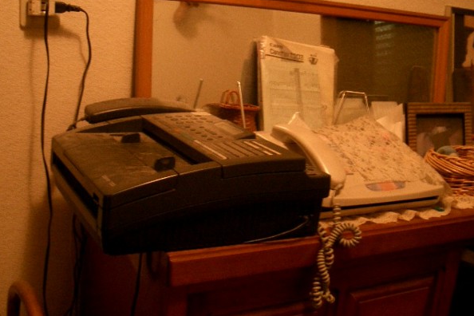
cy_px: 166
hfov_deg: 47.4
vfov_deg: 32.6
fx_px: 540
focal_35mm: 41
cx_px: 238
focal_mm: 8
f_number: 2.8
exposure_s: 1/8
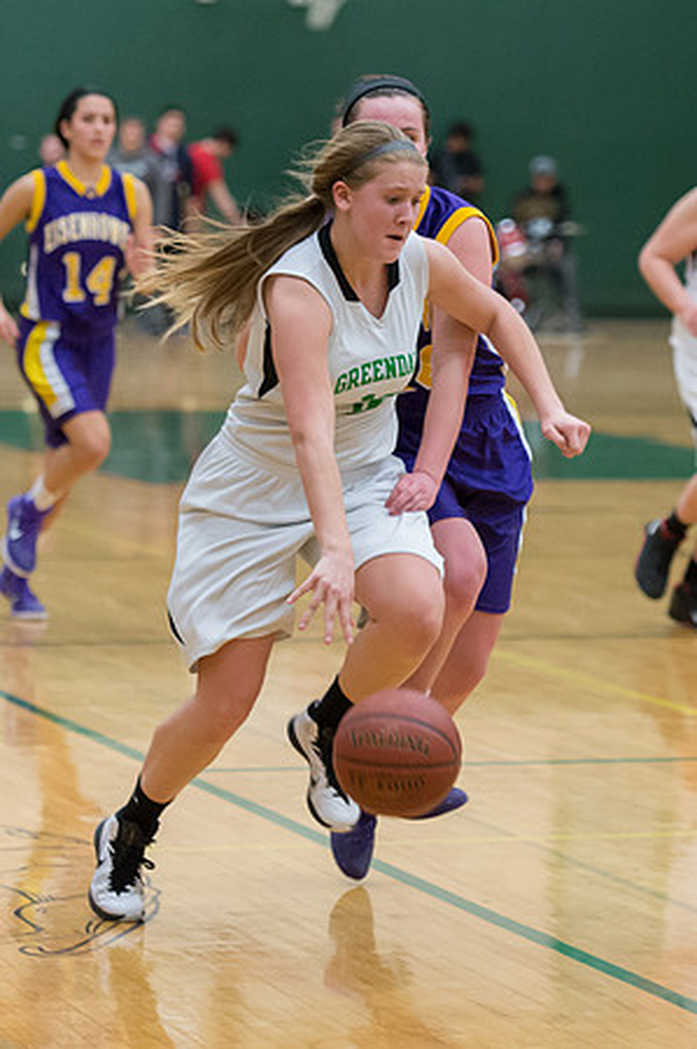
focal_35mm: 178
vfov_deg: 11.5
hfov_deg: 7.7
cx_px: 445
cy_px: 463
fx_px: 5193
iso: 5000
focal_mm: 105
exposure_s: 1/500
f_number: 2.8
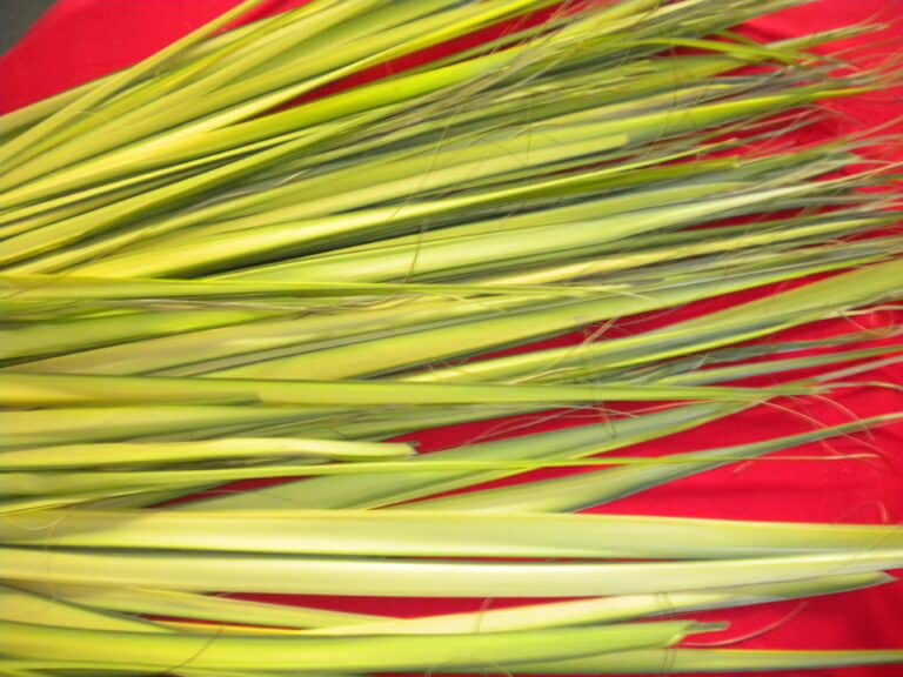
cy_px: 338
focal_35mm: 35
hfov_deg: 52.6
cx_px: 452
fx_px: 913
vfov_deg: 40.7
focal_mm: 6.3
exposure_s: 1/8
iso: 400
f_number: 3.1
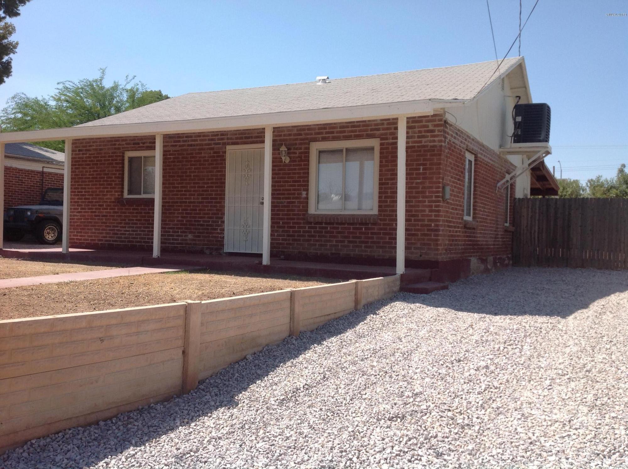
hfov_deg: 52.7
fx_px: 634
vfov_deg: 40.6
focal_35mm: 35
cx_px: 314
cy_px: 234
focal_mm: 4.28
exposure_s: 1/1513
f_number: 2.4
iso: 50
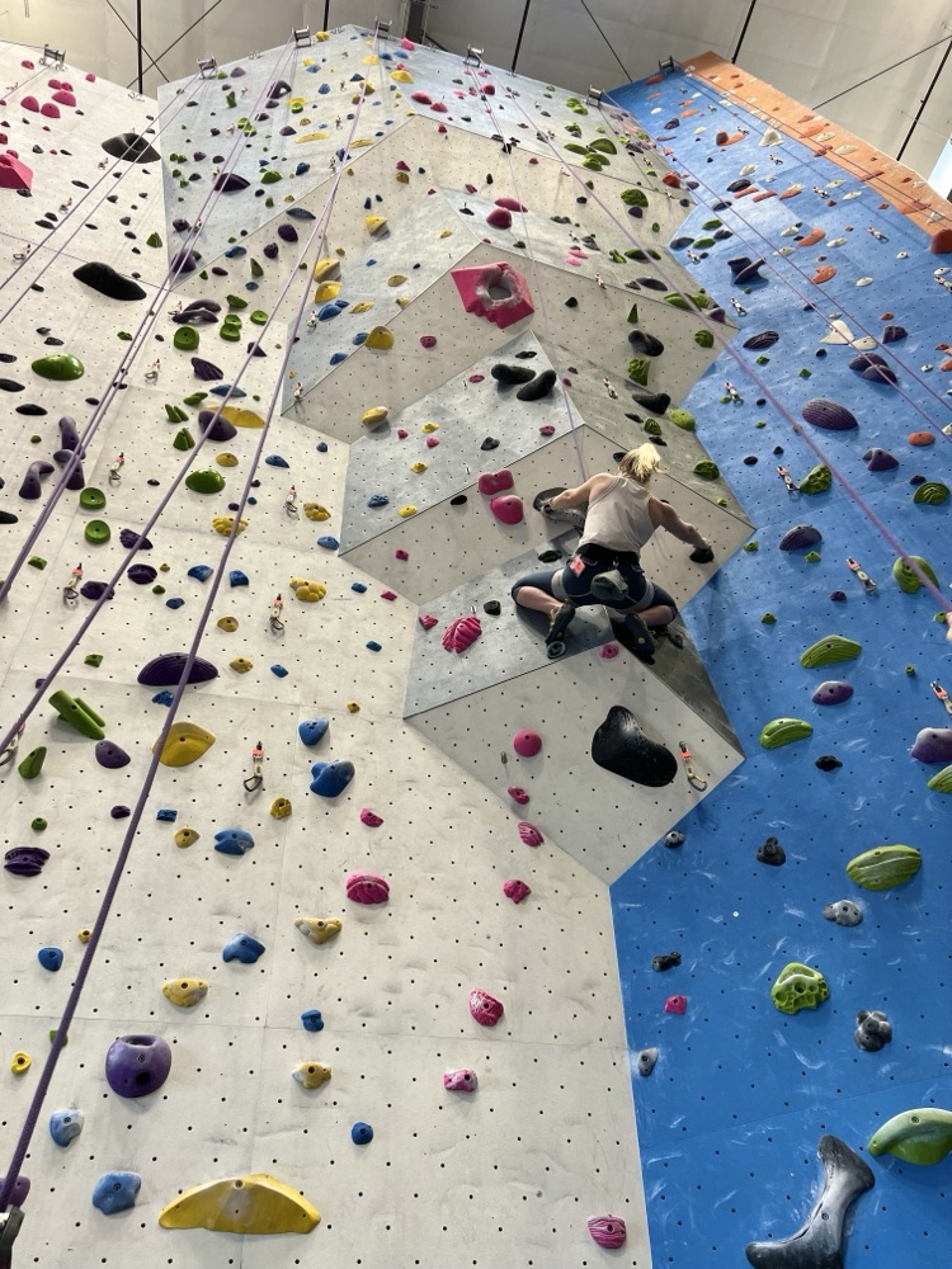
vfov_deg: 67.3
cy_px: 634
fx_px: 953
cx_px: 476
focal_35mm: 26
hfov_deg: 53.1
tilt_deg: +52.3
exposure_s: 1/60
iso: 64
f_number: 1.5
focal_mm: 5.7
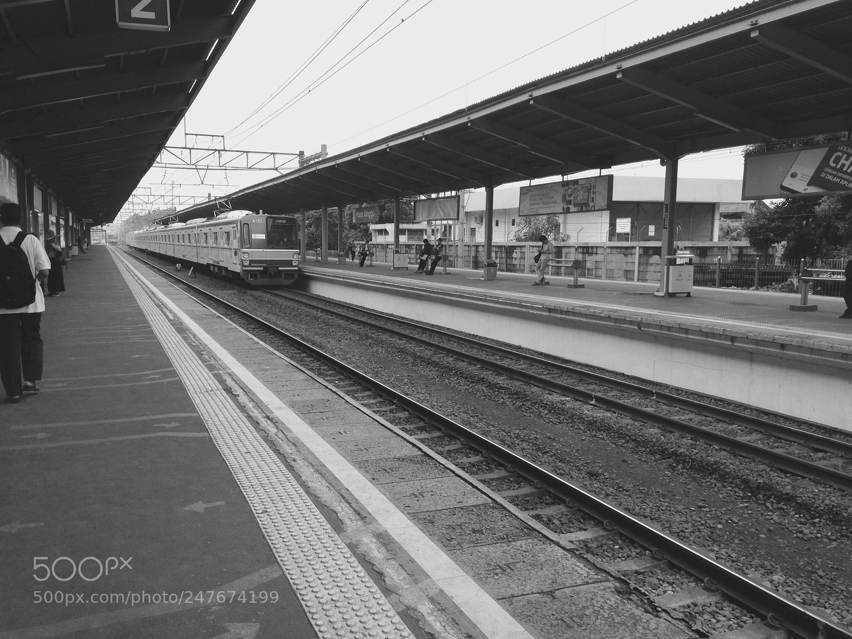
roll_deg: +0.3
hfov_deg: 55.4
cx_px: 426
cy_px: 320
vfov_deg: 42.9
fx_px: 812
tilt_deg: -7.4
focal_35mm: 33
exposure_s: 1/661
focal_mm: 4.12
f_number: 2.4
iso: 50
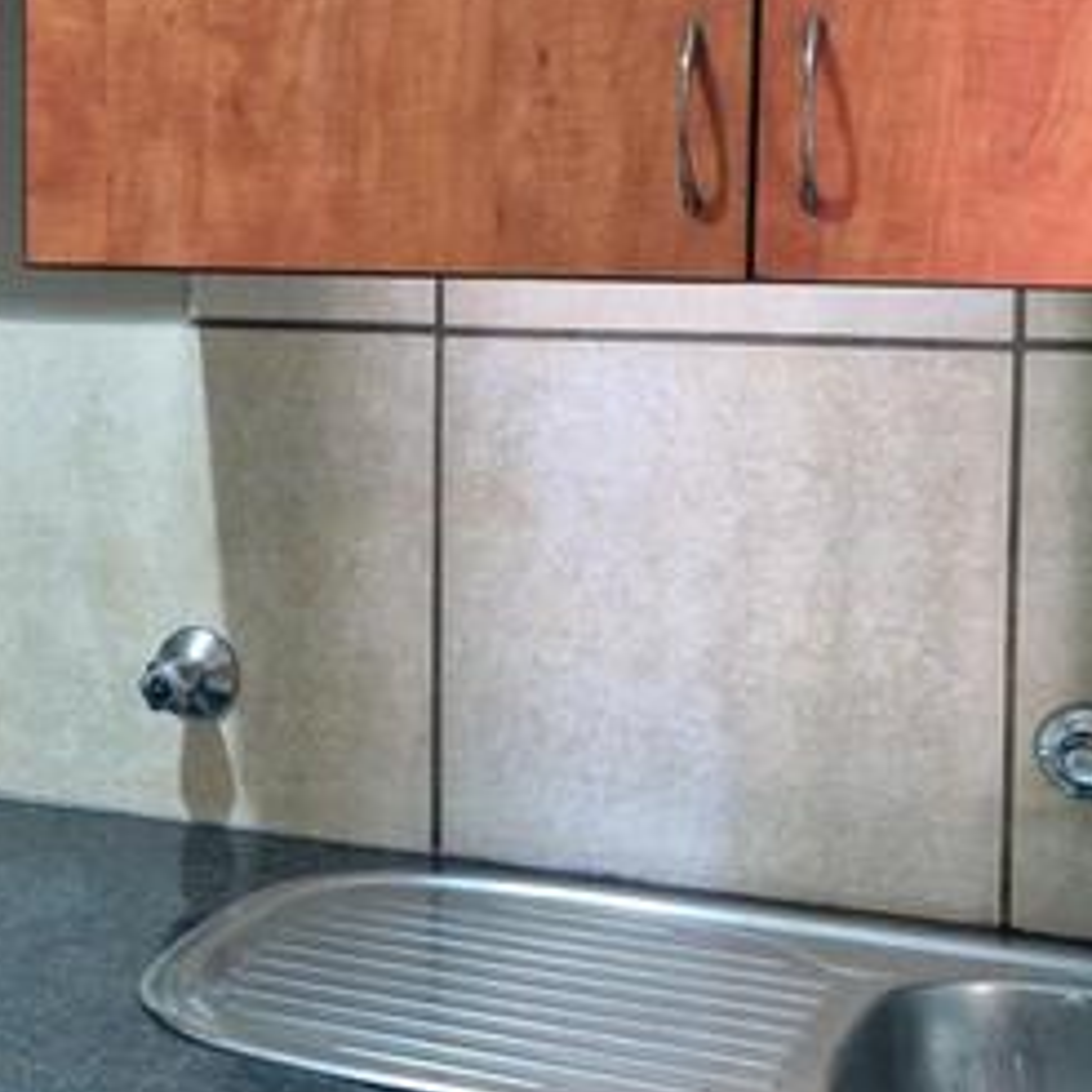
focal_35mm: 66
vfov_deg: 26.0
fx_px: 2356
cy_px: 377
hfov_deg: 25.3
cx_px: 107
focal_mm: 5.54
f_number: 1.8
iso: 800
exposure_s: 1/50
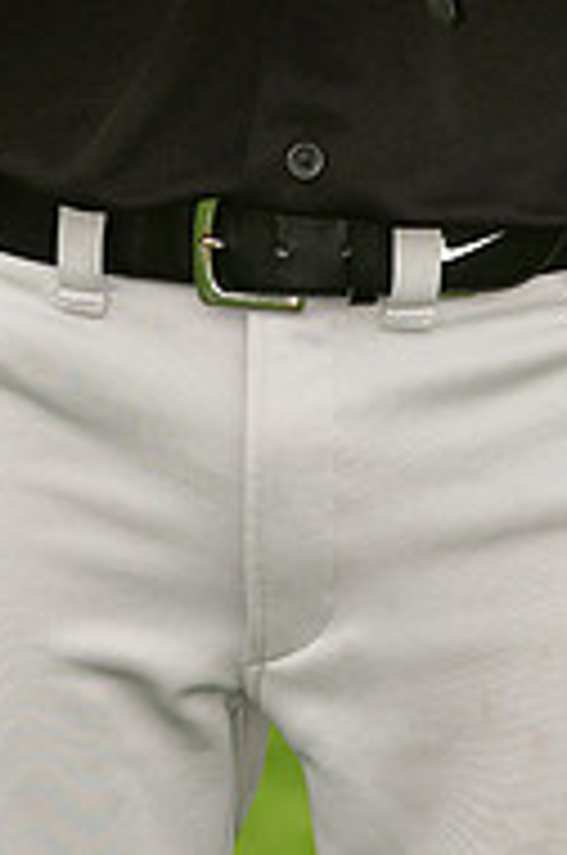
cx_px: 340
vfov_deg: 2.9
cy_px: -387
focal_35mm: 712
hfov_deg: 1.9
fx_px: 16870
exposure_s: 1/1000
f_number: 4
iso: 320
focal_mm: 155
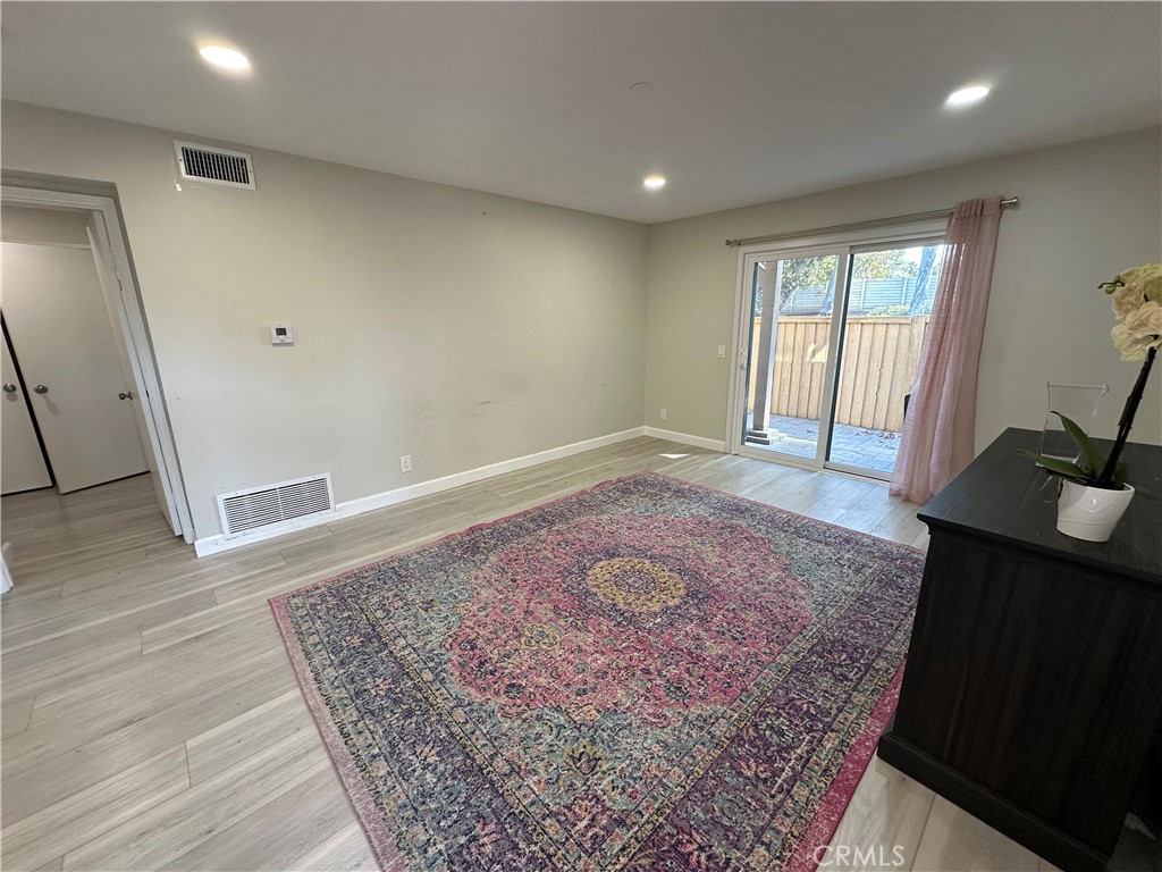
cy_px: 436
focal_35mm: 14
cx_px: 581
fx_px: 470
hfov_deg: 102.1
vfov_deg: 85.7
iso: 160
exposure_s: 1/120
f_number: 2.2
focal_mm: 2.22
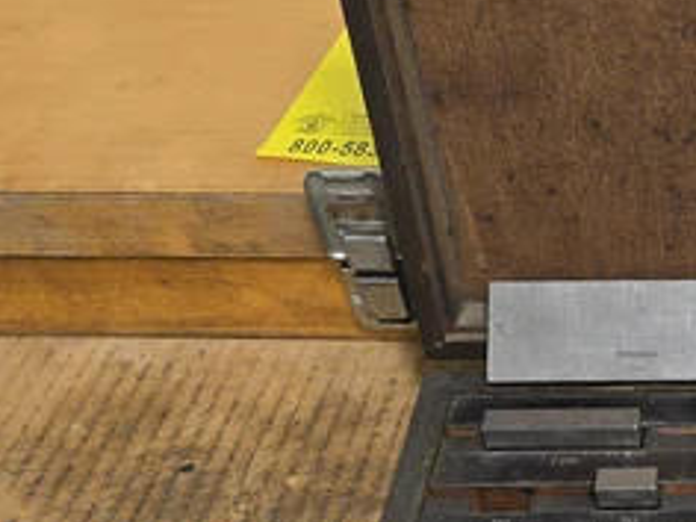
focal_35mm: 73
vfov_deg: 20.1
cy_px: 335
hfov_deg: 23.7
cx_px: 891
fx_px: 1468
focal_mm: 5.4
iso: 200
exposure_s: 1/120
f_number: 1.8
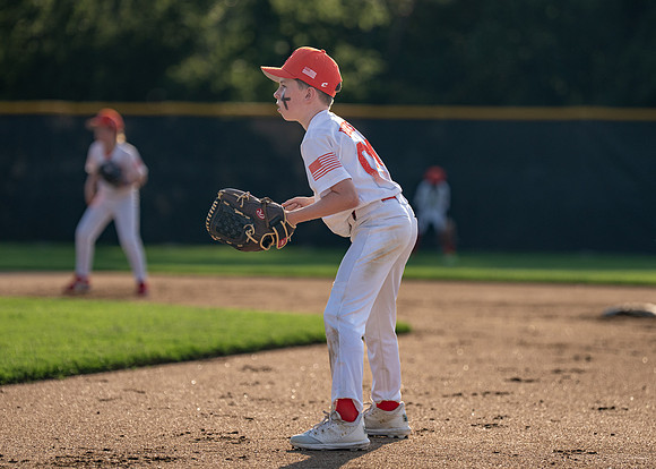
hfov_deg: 8.9
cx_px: 347
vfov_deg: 6.4
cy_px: 252
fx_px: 4220
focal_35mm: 227
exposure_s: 1/4000
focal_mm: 163
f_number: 2.8
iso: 200
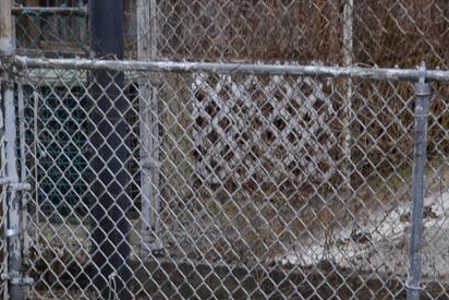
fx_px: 1859
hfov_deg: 13.8
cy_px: 641
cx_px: 211
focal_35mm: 149
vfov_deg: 8.6
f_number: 5.6
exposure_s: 1/125
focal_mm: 20
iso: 125
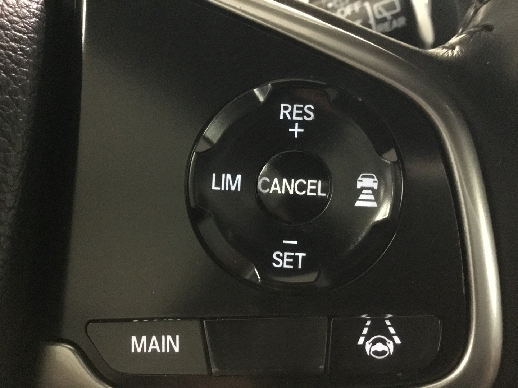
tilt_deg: -30.7
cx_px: 259
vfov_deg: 45.4
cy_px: 194
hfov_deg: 58.4
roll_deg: -9.3
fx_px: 464
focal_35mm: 31
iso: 800
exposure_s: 1/17
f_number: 2.4
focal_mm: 3.3
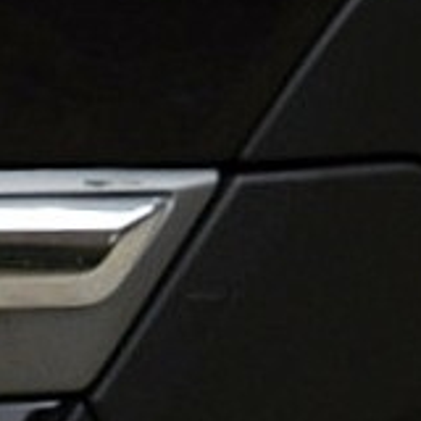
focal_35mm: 581
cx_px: -1239
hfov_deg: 2.9
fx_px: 7999
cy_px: -934
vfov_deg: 3.0
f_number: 10
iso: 400
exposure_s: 1/200
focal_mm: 45
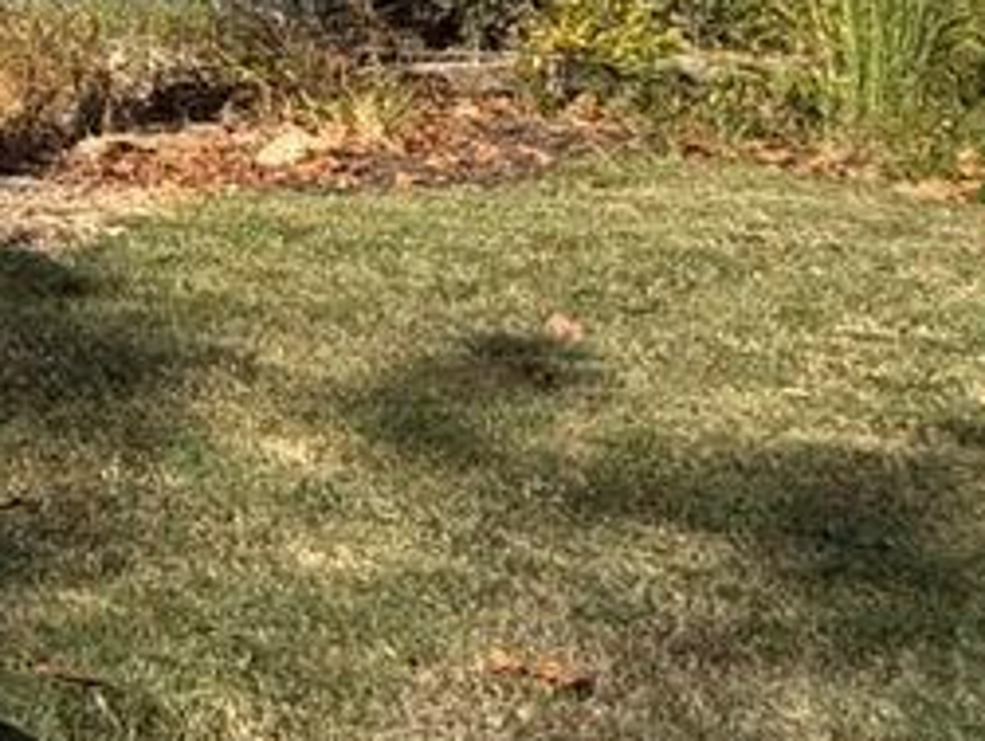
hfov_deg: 16.0
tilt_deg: -0.5
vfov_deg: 17.9
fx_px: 2166
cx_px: -1242
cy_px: -267
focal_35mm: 76
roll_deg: -0.3
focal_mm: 2.22
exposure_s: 1/2146
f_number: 2.2
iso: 50
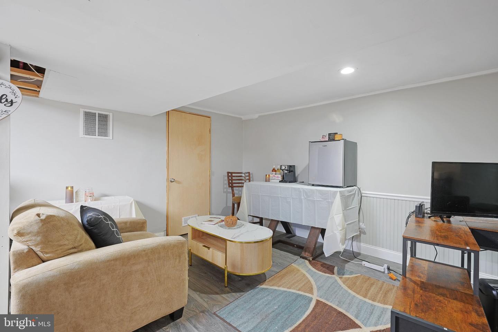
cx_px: 249
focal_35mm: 16
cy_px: 166
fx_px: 221
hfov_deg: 96.7
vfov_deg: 73.7
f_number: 7.1
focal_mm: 16
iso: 800
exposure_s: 1/3
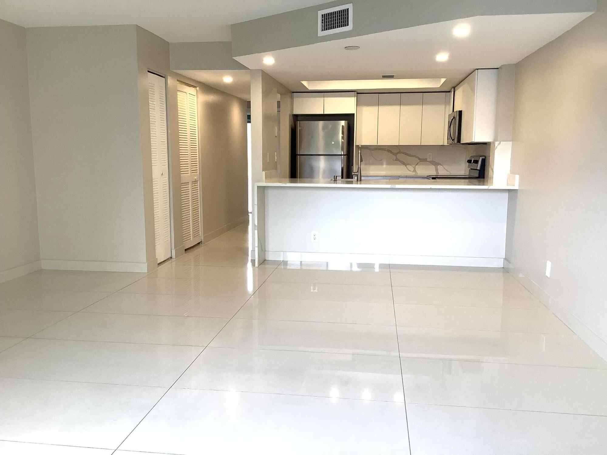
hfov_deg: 58.4
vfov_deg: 45.4
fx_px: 544
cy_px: 228
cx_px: 304
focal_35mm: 31
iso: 80
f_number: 2.4
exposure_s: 1/60
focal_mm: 3.3
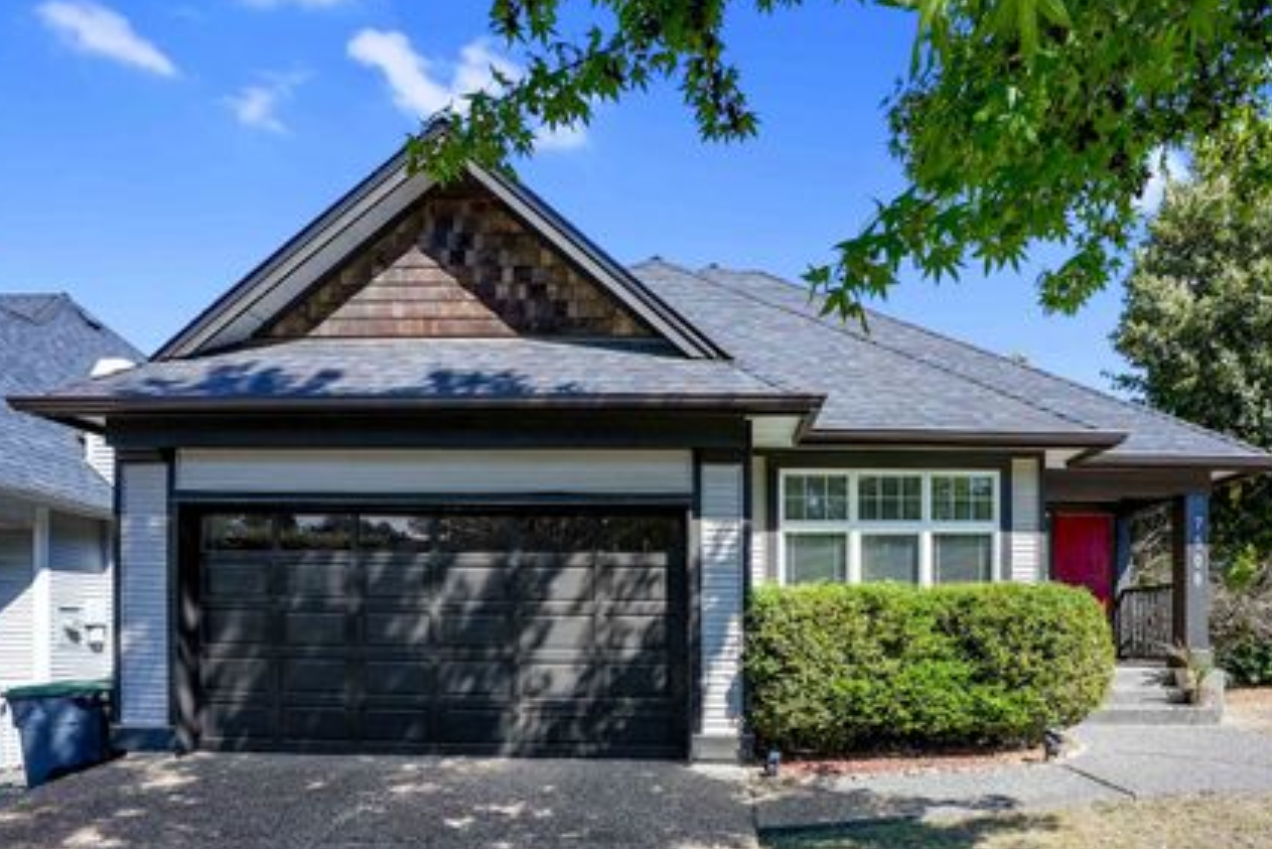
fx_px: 697
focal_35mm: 20
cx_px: 713
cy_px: 443
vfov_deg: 62.7
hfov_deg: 84.4
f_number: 9.5
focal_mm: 16.6
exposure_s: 1/125
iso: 125
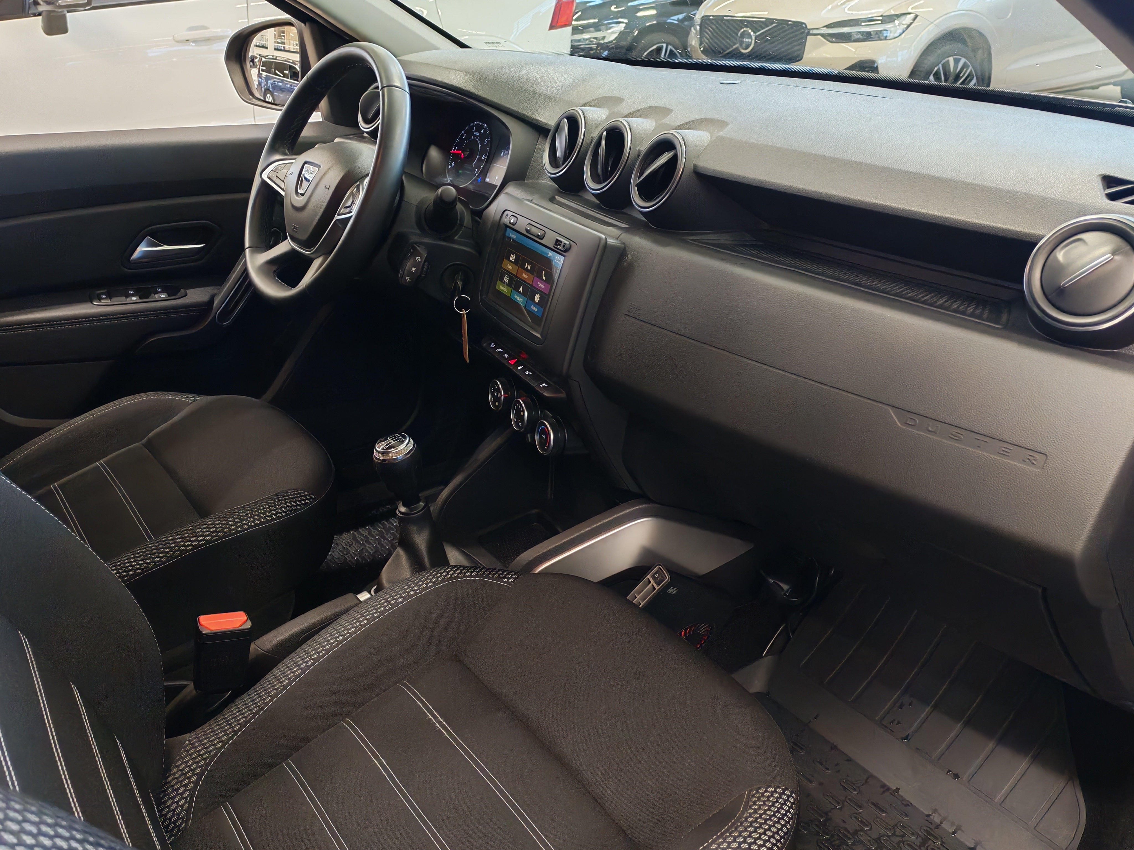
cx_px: 567
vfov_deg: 45.4
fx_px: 1016
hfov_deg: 58.4
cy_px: 425
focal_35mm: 31
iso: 1119
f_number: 1.9
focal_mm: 6.12
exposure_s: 1/100
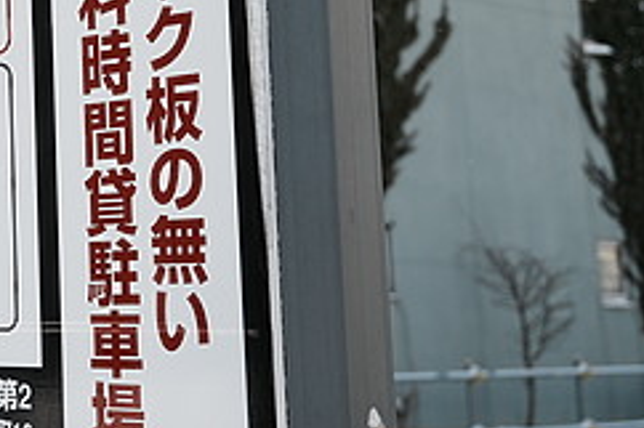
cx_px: -333
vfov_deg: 11.8
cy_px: -21
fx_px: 2037
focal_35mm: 114
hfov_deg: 16.3
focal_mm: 35.3
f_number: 2.8
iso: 200
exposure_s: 1/2000
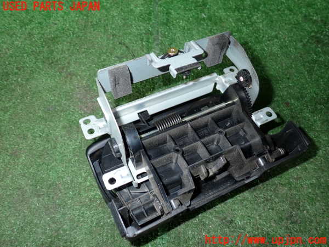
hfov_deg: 60.0
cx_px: 164
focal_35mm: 30
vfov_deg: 46.8
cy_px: 124
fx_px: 285
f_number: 6.3
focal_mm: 5.4
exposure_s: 1/30
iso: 200
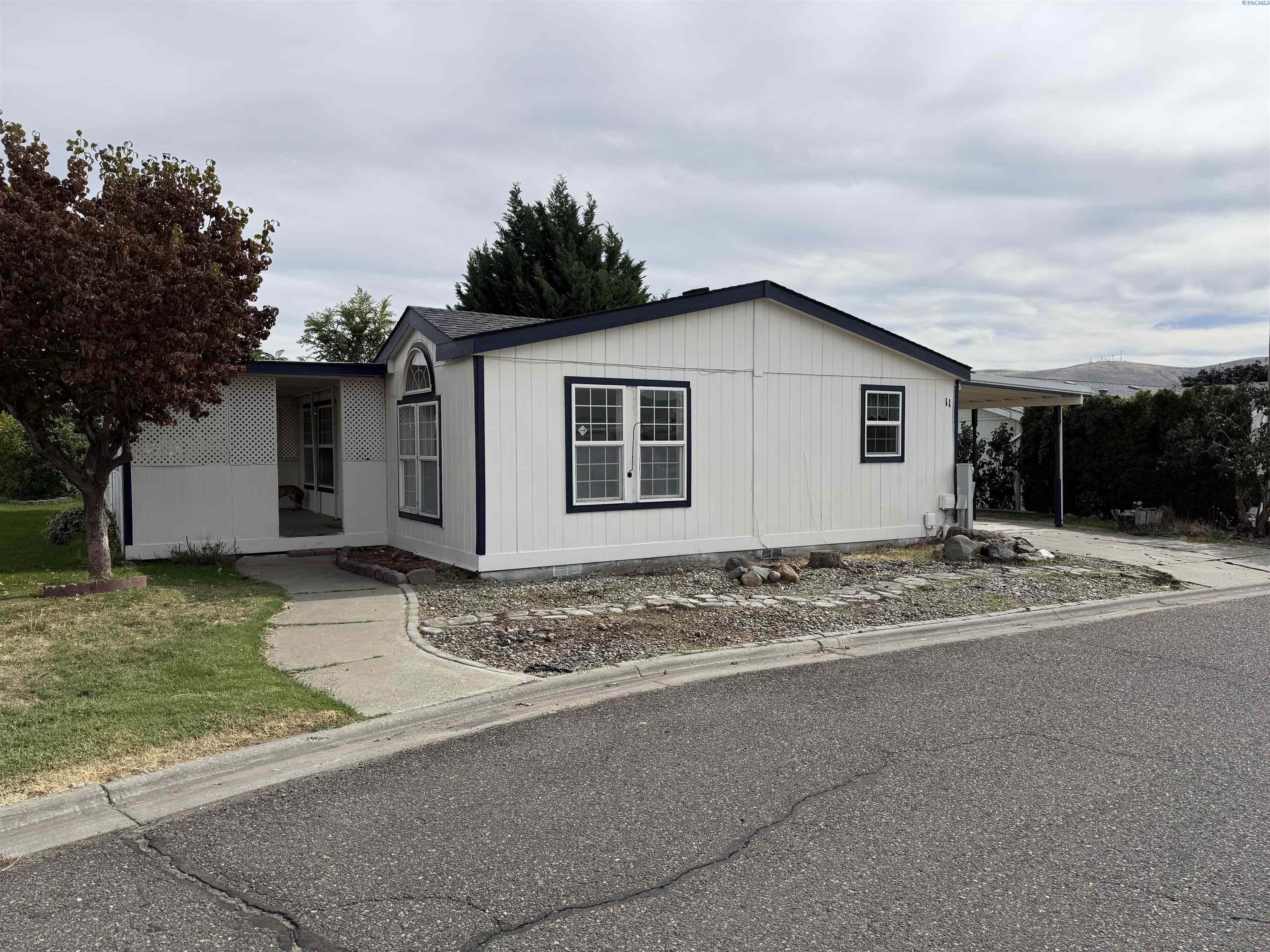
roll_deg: +0.3
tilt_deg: -1.4
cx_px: 635
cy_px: 476
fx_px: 881
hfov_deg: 71.6
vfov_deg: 56.8
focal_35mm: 24
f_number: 1.78
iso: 80
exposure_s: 1/7353
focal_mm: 6.76
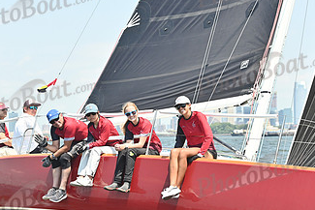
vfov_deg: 11.0
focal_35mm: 125
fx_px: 1094
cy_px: 136
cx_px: 147
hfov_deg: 16.4
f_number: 5
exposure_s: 1/1250
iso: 320
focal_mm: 70
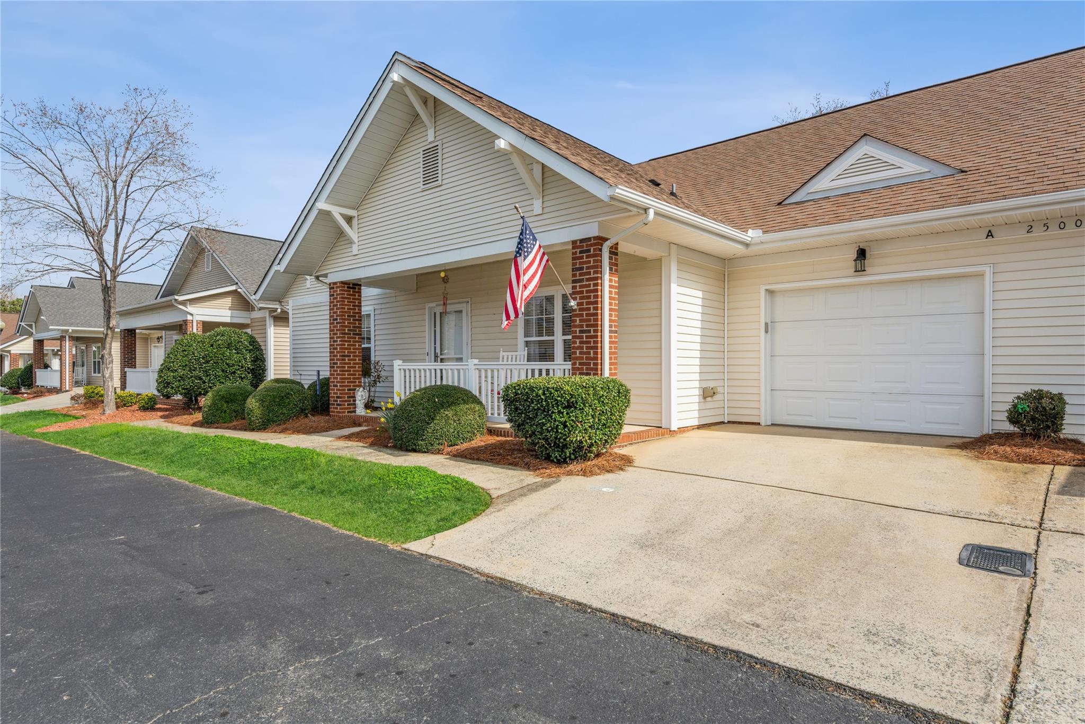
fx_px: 603
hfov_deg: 84.0
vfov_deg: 61.9
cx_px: 542
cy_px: 362
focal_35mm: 20
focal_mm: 20
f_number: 11
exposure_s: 1/160
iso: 125
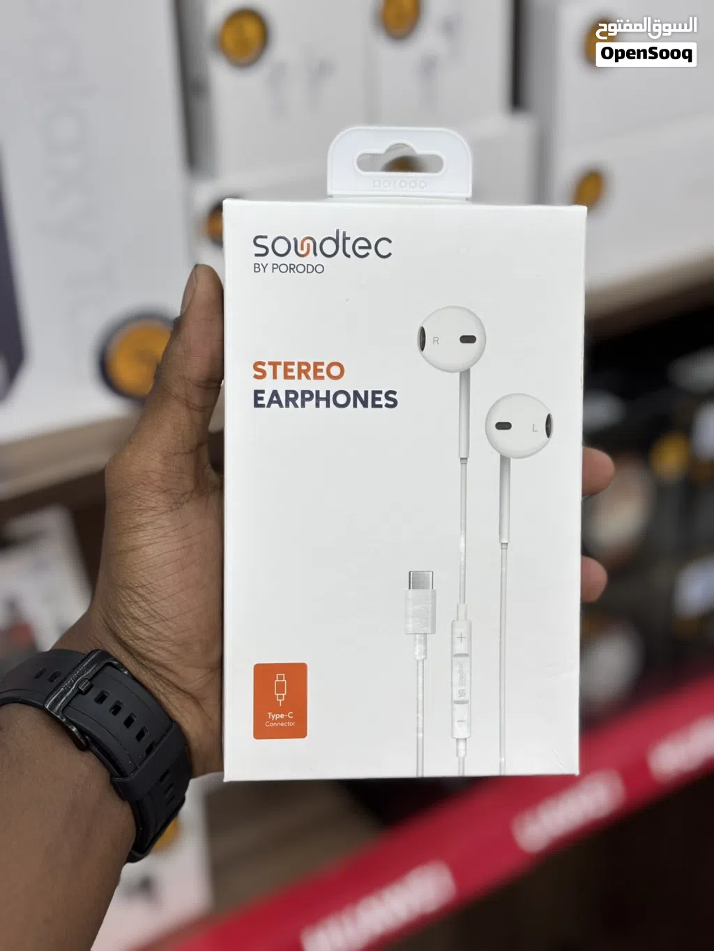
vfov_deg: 36.8
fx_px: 1430
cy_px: 476
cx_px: 357
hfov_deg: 28.0
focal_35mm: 52
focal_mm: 5.96
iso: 40
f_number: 1.6
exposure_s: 1/100
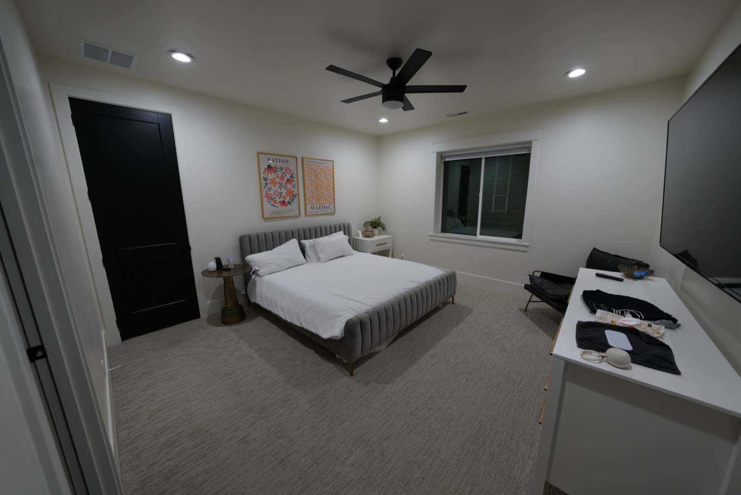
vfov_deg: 90.1
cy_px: 248
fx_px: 247
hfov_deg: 112.6
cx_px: 370
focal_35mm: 12
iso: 500
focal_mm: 12
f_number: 4.5
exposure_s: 1/60
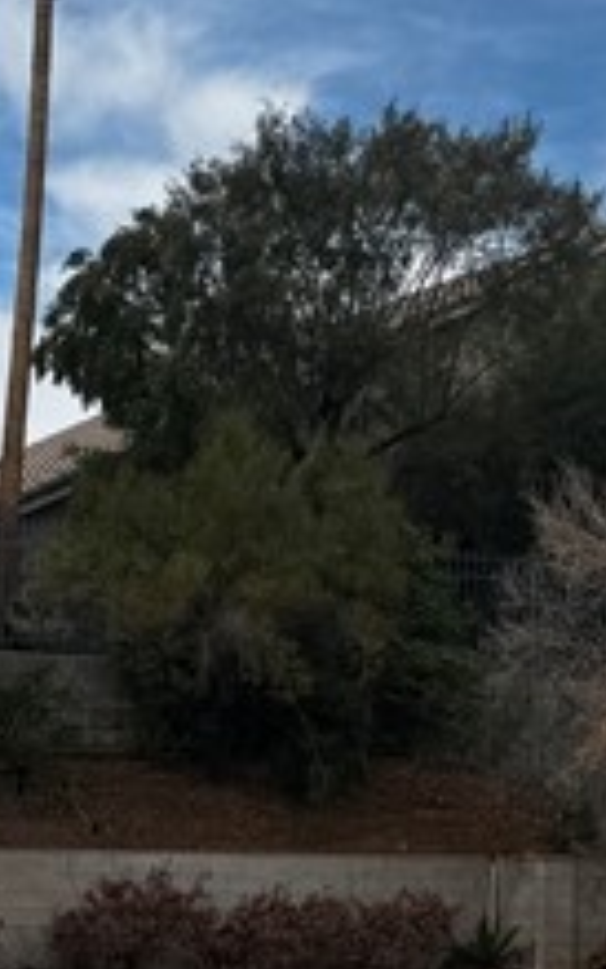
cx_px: 548
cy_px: 845
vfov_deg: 17.3
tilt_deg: +0.8
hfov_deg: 10.9
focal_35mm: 119
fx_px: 3142
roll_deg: -0.2
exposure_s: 1/5814
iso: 80
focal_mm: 6.76
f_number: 1.78
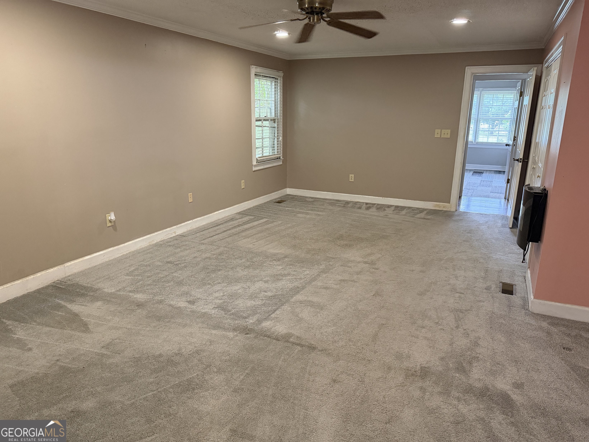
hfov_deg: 71.6
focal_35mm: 24
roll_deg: -0.1
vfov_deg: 56.8
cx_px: 294
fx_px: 408
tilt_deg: -14.7
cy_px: 221
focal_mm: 6.76
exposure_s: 1/60
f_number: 1.78
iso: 640
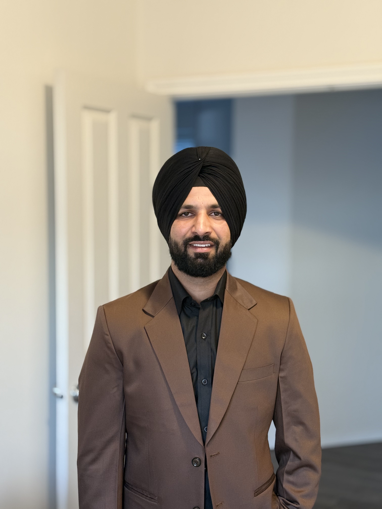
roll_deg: -0.8
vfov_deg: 39.7
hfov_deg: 30.3
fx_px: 706
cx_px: 191
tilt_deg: -4.0
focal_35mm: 48
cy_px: 254
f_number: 1.78
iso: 250
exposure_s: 1/40
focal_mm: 6.76
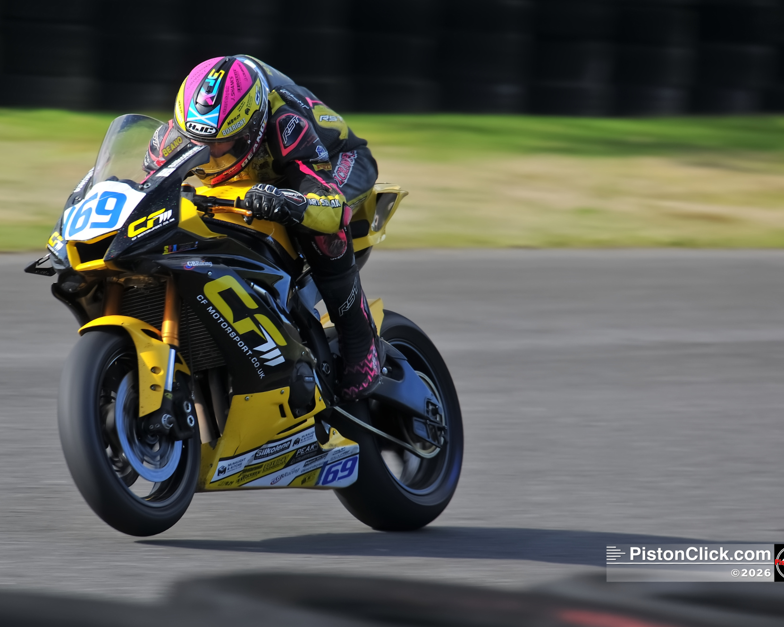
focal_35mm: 339
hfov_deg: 5.7
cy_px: 314
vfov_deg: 4.6
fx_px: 7866
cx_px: 341
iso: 125
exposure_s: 1/250
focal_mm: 300
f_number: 7.1
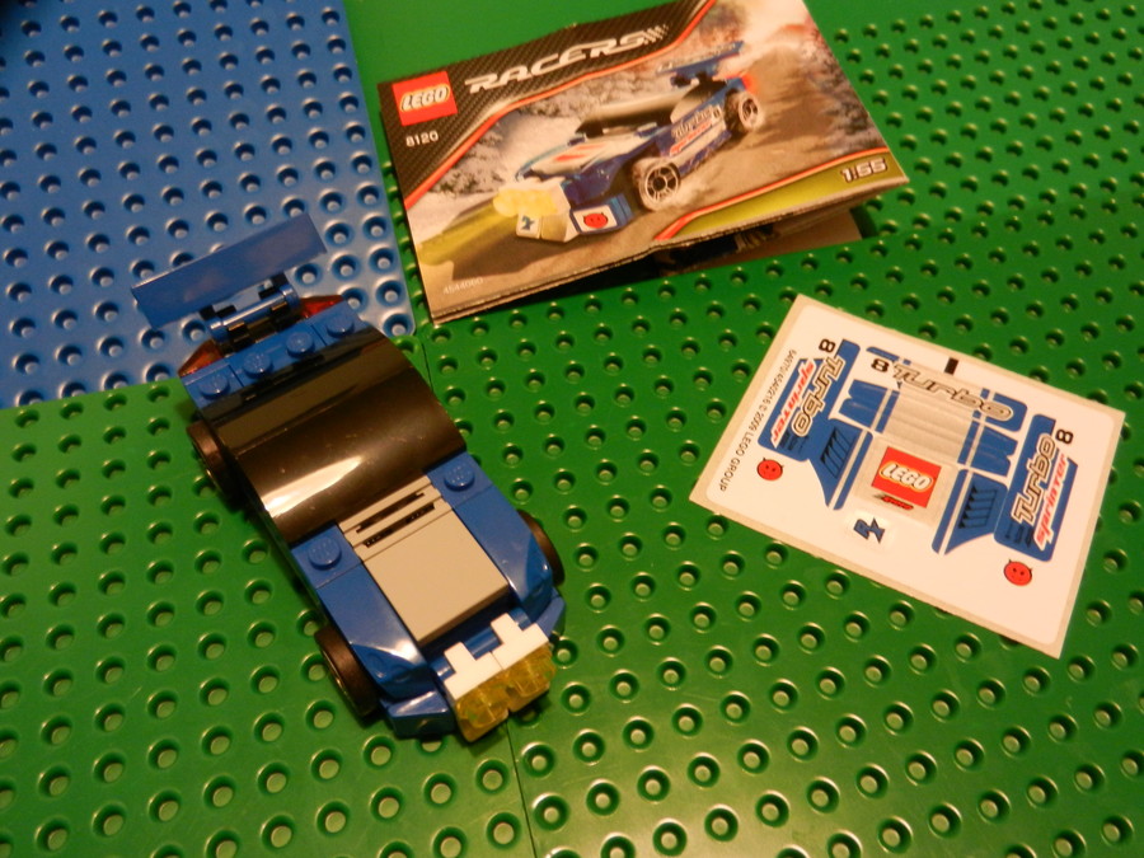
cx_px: 572
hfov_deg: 61.7
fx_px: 958
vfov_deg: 48.2
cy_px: 429
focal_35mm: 29
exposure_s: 1/5
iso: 400
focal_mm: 5.1
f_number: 3.6
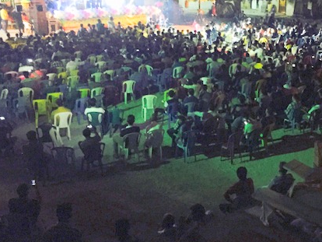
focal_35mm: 49
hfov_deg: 37.7
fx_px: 456
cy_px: 103
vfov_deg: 29.7
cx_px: 249
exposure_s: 1/17
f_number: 2.2
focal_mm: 4.15
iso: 1250
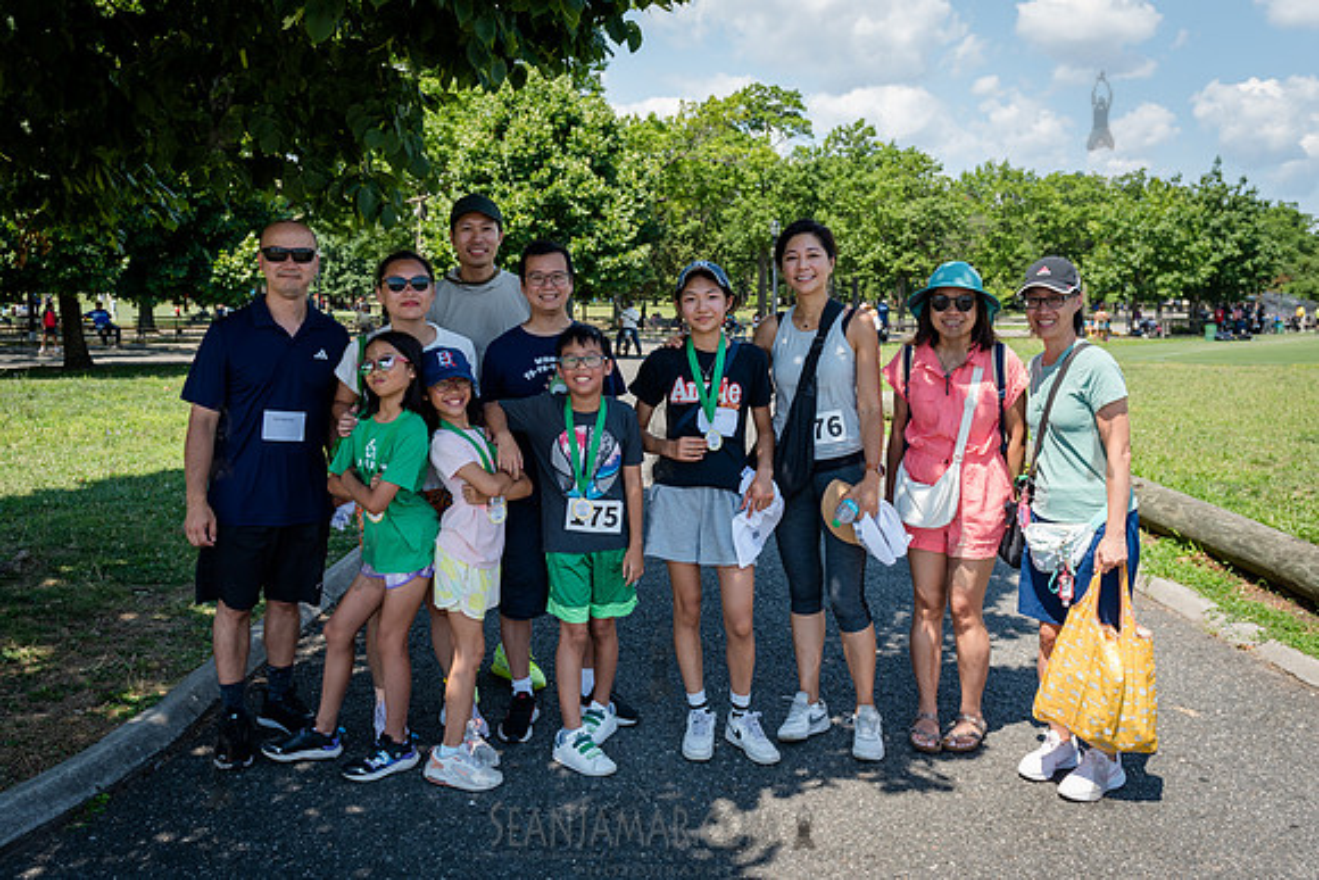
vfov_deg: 42.0
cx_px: 687
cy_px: 393
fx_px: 1143
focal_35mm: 31
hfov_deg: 59.9
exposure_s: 1/800
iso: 200
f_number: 4
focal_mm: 26
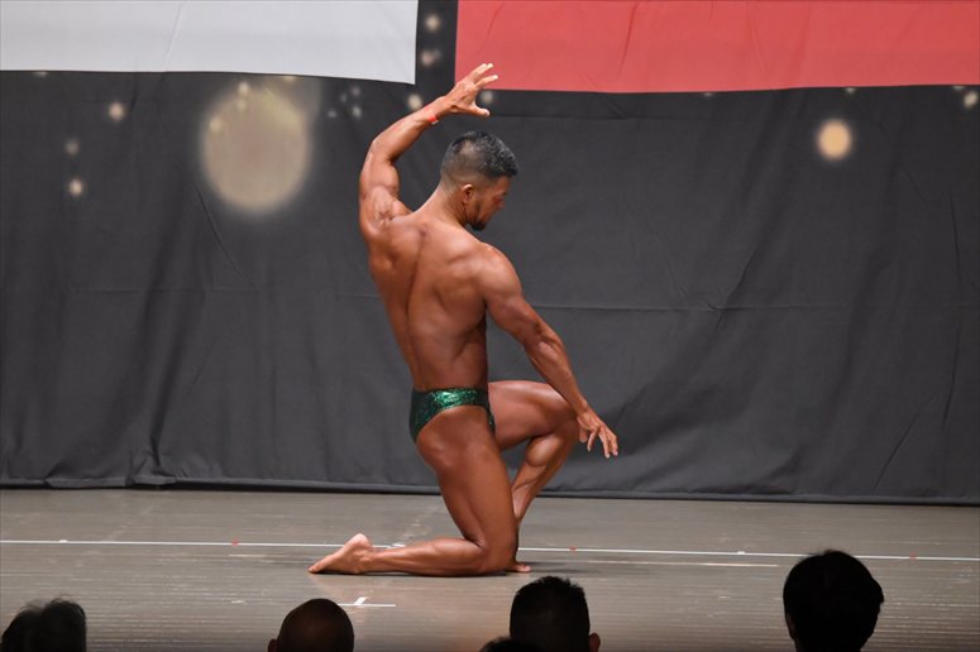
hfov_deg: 9.2
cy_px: 326
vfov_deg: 6.1
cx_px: 490
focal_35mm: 225
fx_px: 6122
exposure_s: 1/400
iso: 6400
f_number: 5.6
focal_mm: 150
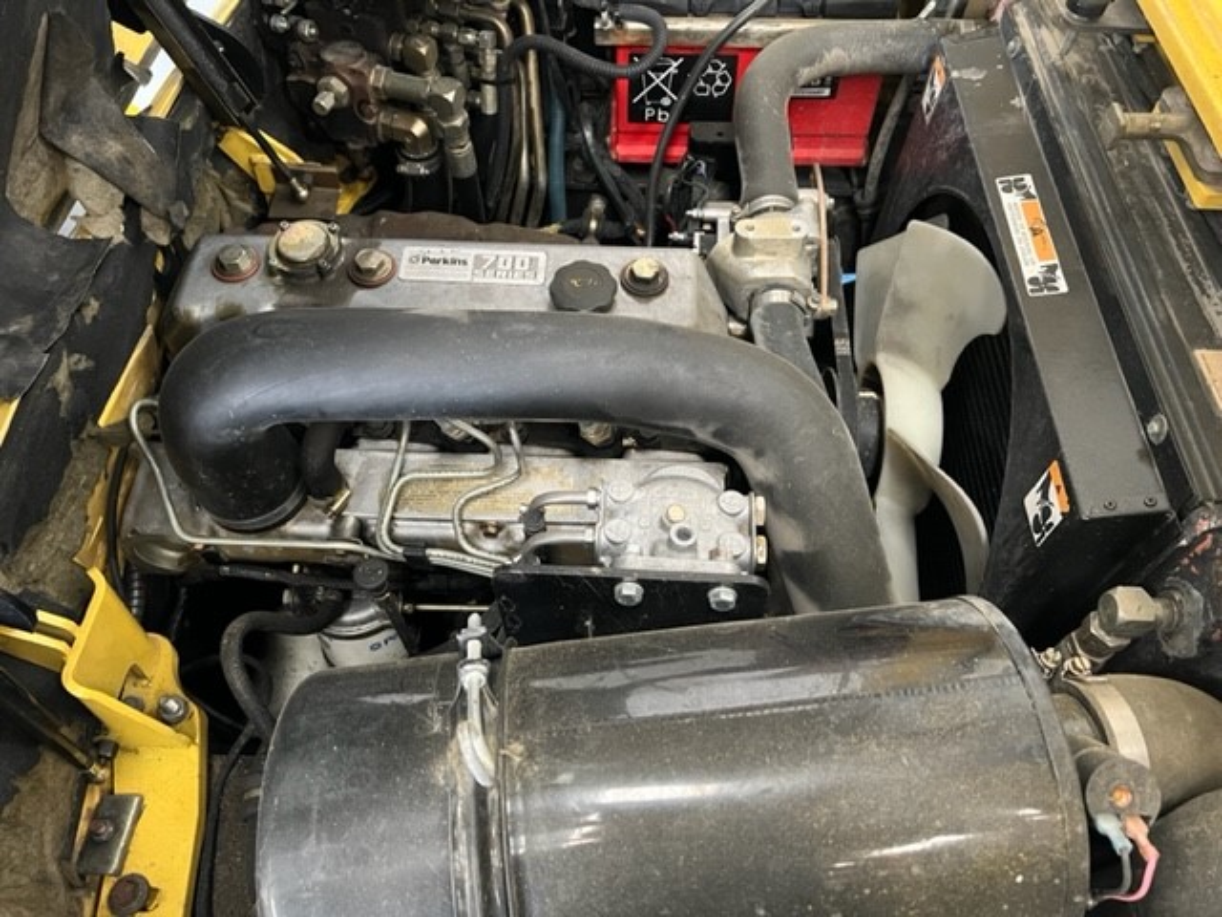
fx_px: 918
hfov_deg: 67.3
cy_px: 458
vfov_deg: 53.1
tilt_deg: -54.5
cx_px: 611
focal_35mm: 26
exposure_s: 1/46
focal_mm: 5.7
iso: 500
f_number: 1.5
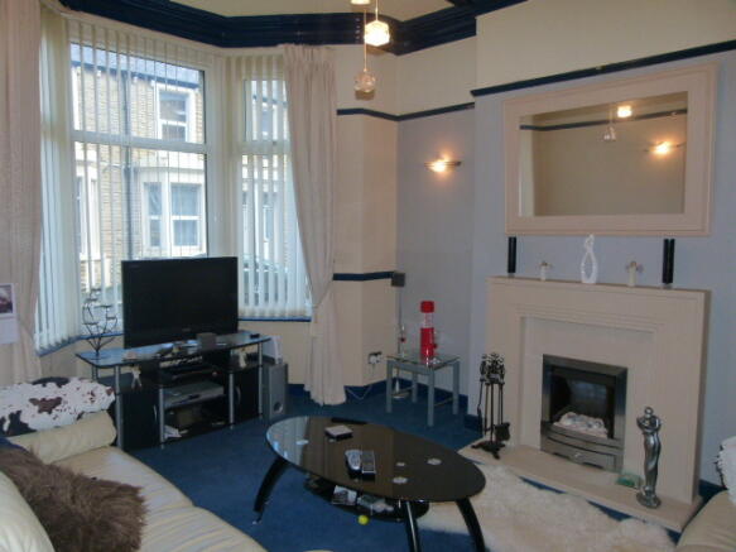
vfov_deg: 54.9
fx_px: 531
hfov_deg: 69.4
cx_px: 368
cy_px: 276
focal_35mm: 25
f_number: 2.8
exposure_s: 1/60
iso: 160
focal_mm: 4.5
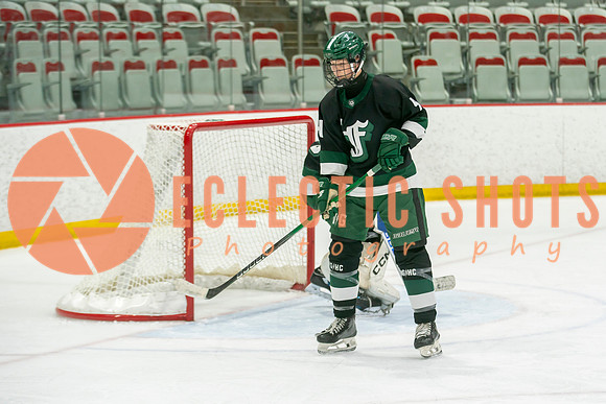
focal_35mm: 147
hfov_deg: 13.9
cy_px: 189
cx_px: 396
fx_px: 2475
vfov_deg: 9.3
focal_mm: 102
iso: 800
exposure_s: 1/640
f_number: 3.2
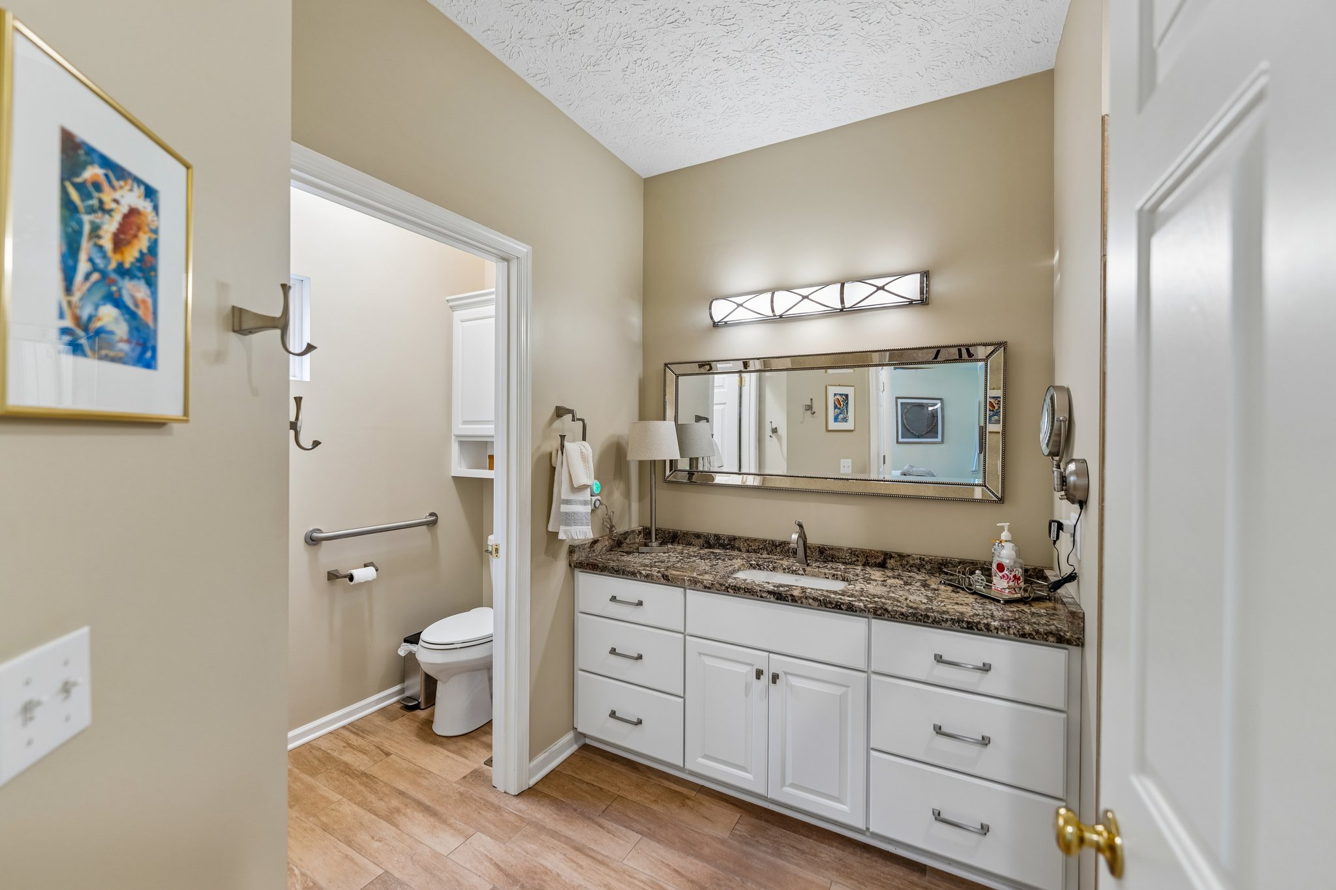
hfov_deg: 104.3
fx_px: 519
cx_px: 668
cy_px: 445
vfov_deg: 81.2
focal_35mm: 14
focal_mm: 14
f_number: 2.8
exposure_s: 1/30
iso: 200
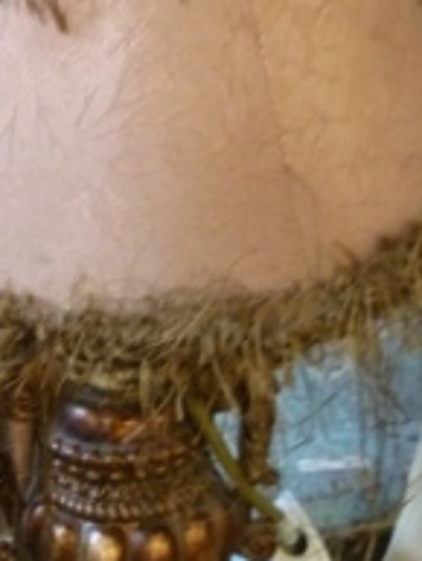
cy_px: 299
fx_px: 1055
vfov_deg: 29.8
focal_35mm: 65
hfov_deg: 22.2
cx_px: 61
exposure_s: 1/25
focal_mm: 5
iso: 400
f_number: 2.8
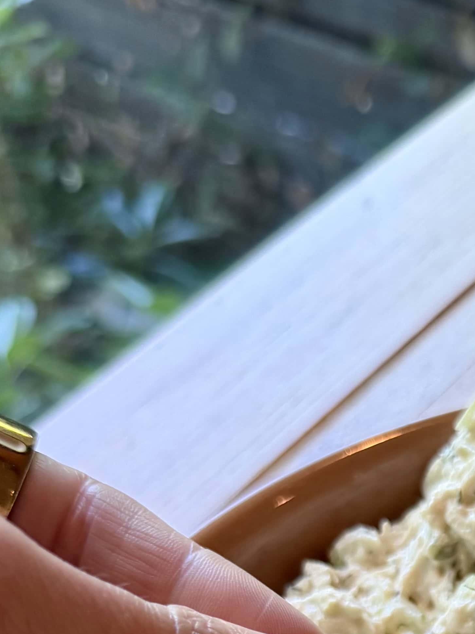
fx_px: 1299
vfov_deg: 24.1
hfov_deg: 19.2
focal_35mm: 71
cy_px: 820
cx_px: 618
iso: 125
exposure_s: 1/120
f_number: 1.8
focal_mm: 6.8
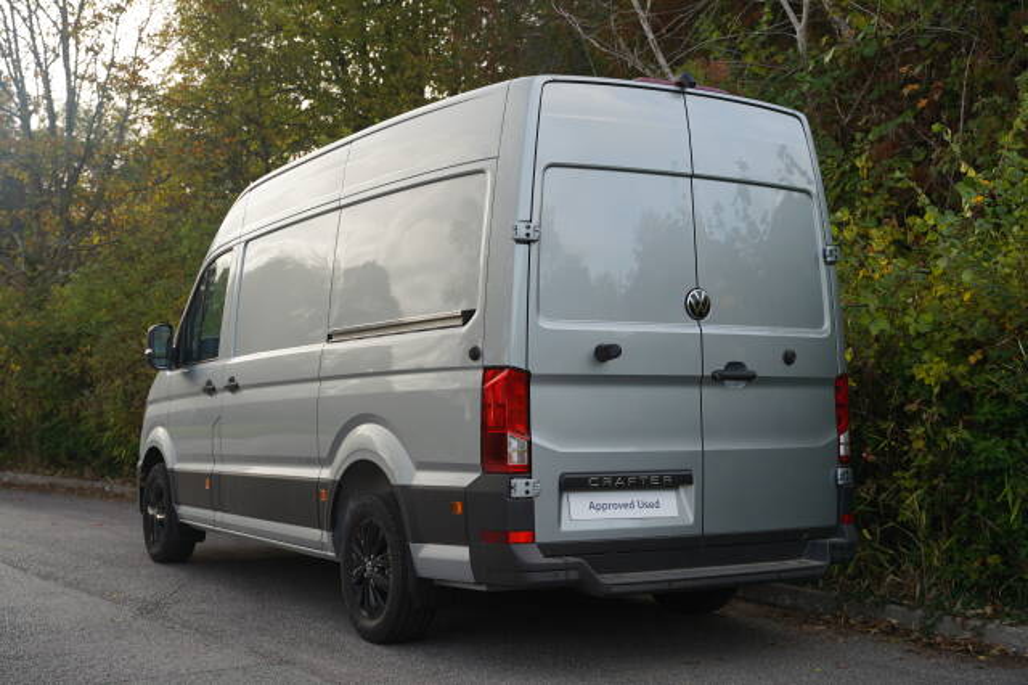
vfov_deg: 29.2
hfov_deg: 42.7
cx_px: 514
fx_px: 1316
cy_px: 342
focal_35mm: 46
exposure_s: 1/160
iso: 100
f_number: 4
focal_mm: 46.1
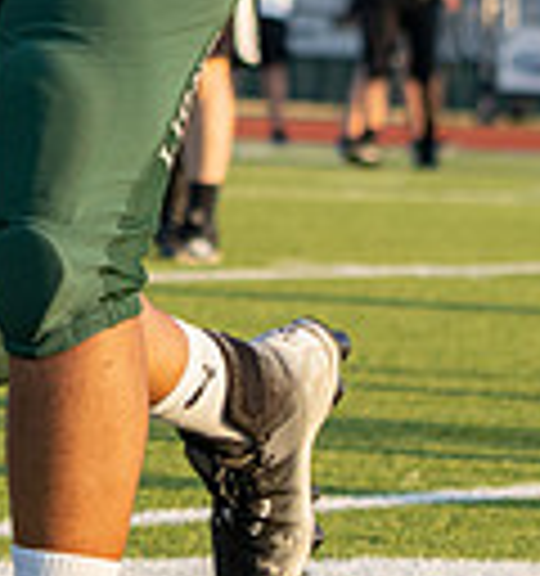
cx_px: -309
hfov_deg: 3.4
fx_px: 8996
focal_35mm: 493
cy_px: -394
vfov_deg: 3.6
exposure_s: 1/1250
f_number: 4.5
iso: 640
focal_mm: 100
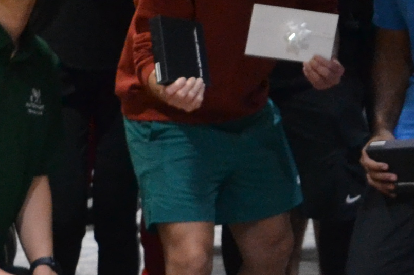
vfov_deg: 7.2
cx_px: 590
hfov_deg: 10.6
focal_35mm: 189
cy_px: -83
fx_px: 2172
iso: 1400
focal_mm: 22
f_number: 3.8
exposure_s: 1/15
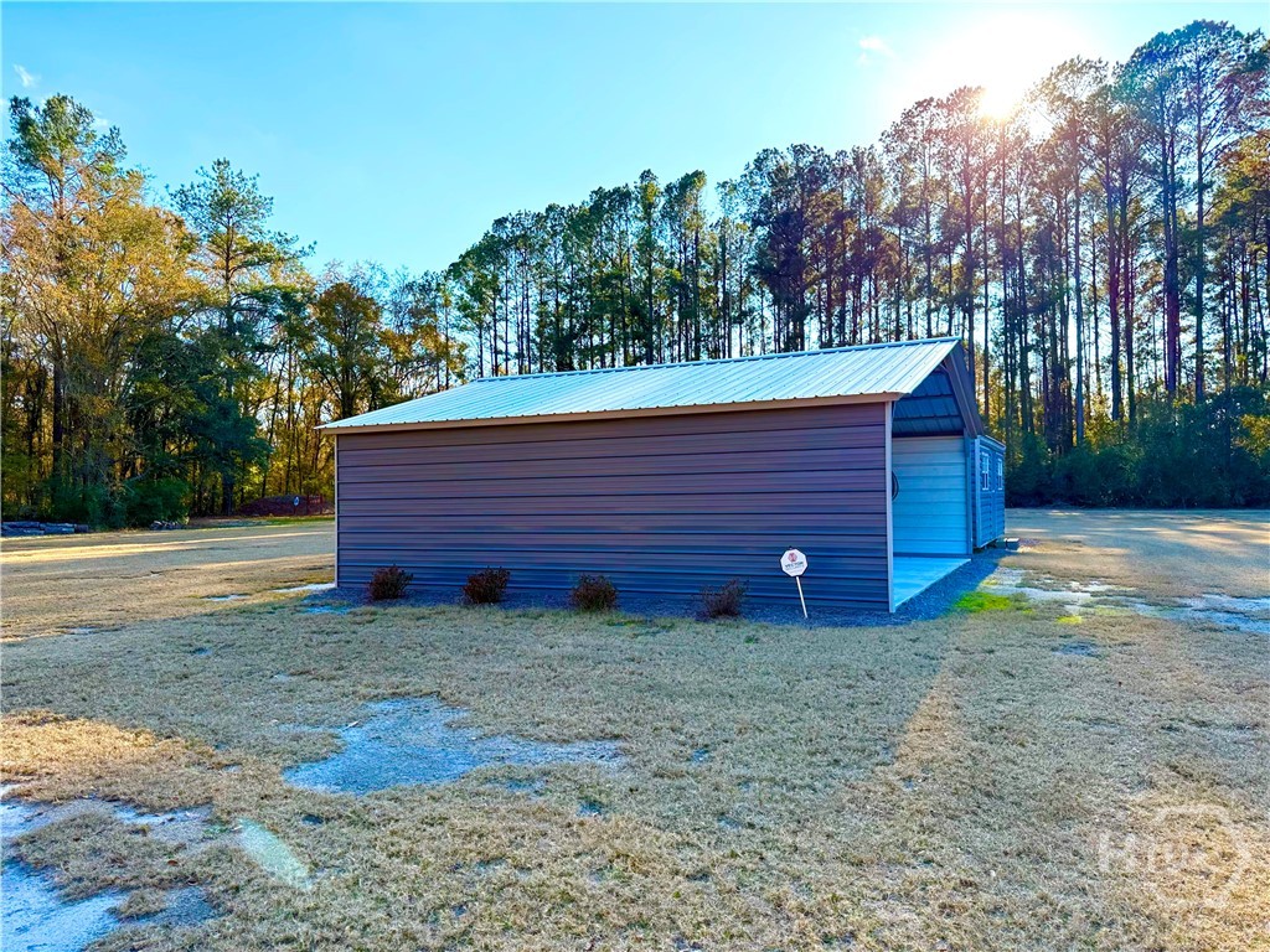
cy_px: 476
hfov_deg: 71.6
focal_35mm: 24
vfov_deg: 56.8
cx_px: 635
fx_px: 881
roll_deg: +0.8
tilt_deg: +1.0
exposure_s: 1/2110
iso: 100
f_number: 1.78
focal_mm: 6.76
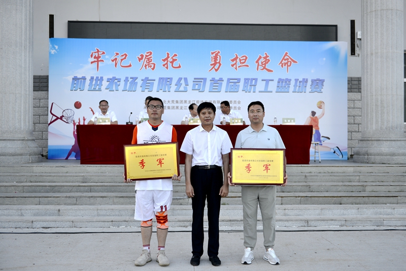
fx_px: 428
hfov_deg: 50.7
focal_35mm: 38
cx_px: 203
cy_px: 136
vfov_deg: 35.0
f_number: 2.8
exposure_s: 1/1000
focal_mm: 38
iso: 320
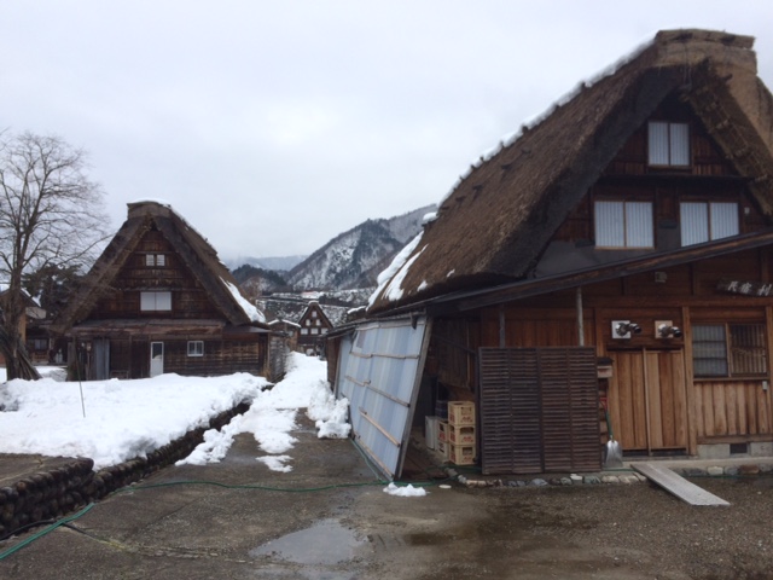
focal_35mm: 29
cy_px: 290
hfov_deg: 61.7
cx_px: 386
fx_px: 648
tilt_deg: +3.7
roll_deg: +1.8
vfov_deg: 48.2
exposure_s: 1/977
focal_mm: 4.15
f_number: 2.2
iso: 32
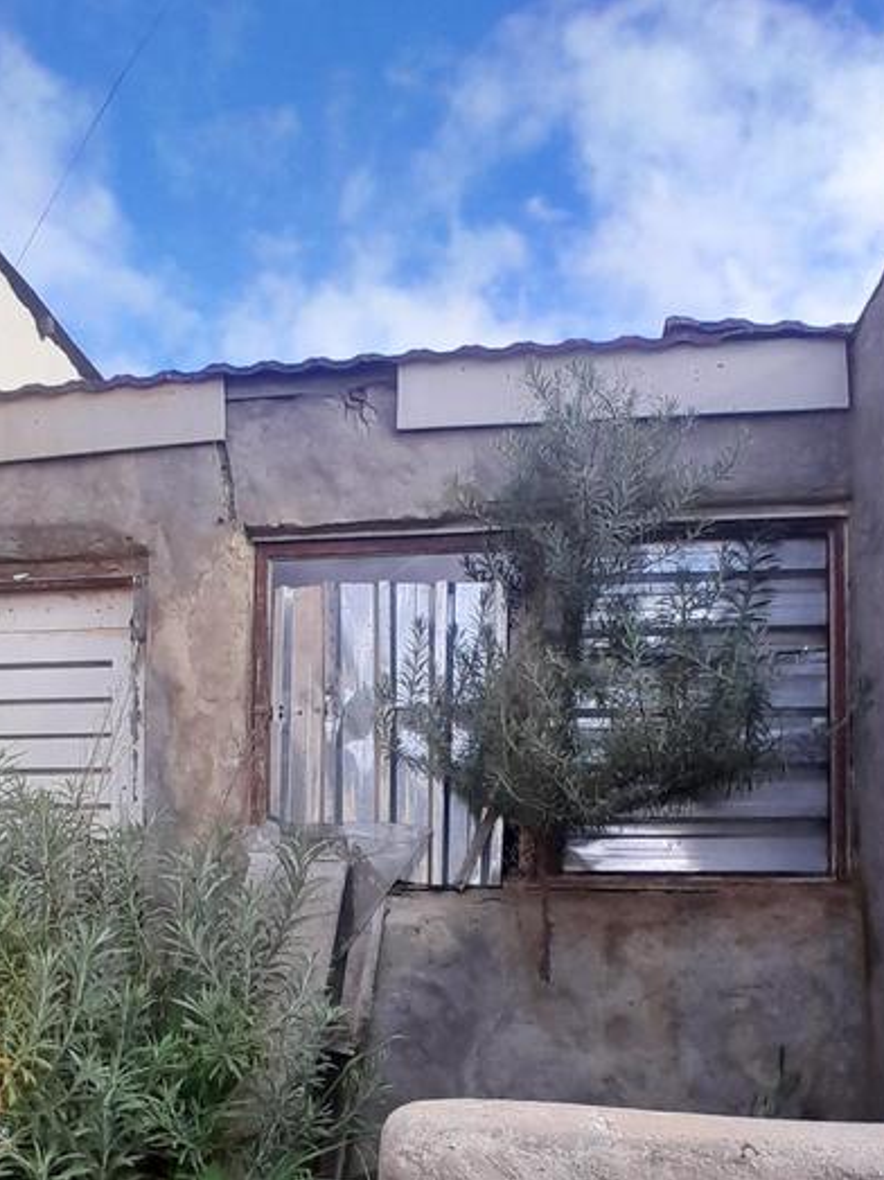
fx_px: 886
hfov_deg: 53.0
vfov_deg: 63.0
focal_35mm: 26
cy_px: 898
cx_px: 401
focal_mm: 1.46
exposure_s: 1/380
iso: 40
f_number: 2.2
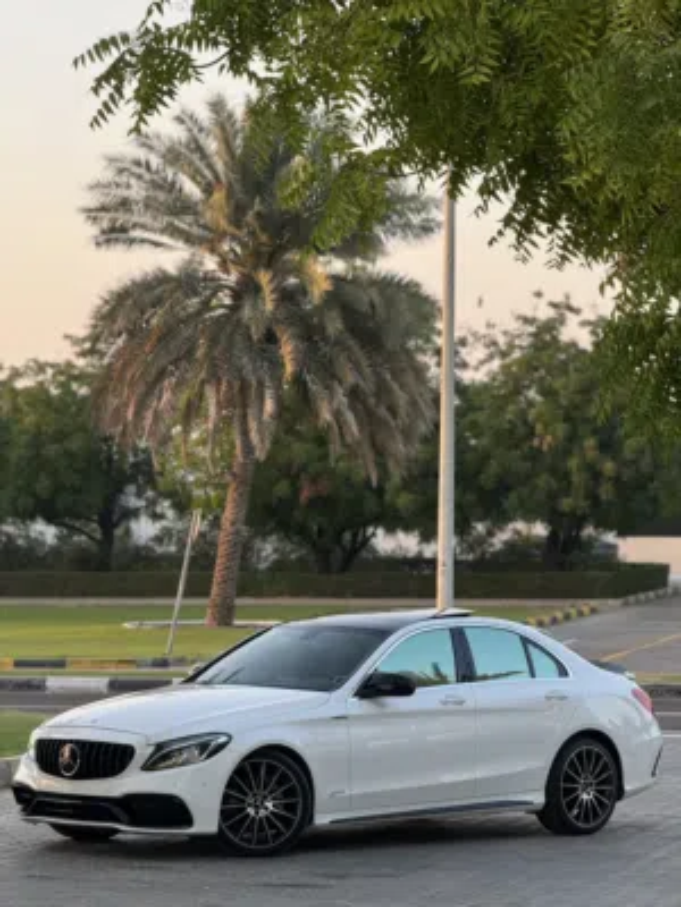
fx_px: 3148
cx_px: 340
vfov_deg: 16.4
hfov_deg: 12.3
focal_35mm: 120
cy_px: 454
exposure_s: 1/120
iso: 50
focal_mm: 15.66
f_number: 2.8
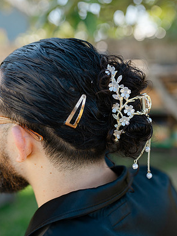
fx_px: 266
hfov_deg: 36.8
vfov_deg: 47.9
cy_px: 116
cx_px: 89
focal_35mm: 39
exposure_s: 1/2500
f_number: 2.2
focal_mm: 35
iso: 400
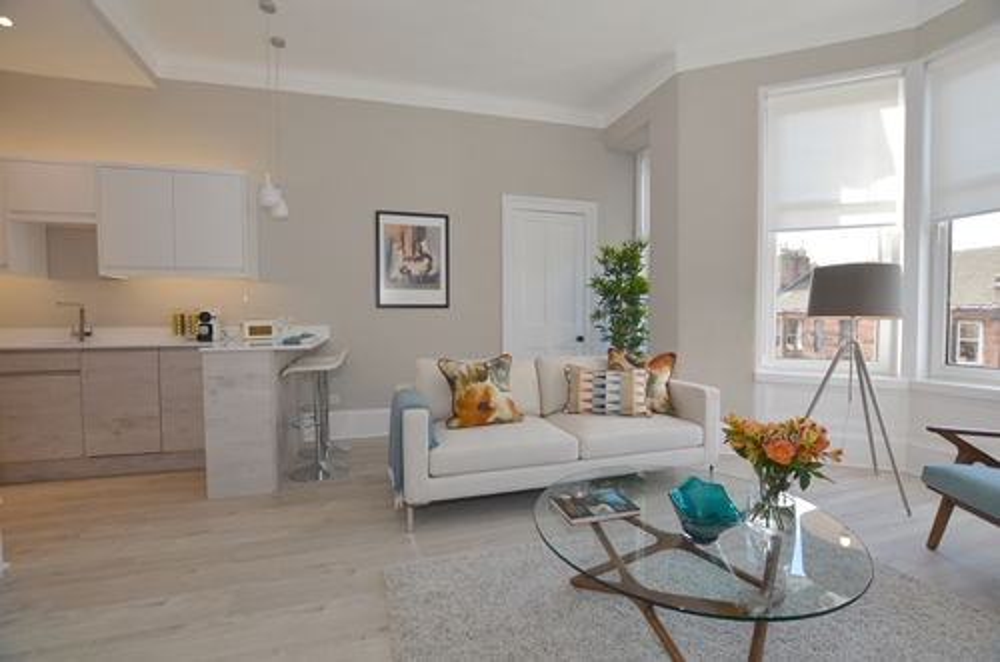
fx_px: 416
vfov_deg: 77.1
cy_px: 331
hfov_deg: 100.5
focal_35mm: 15
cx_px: 500
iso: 200
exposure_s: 1/125
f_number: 5.6
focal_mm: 10
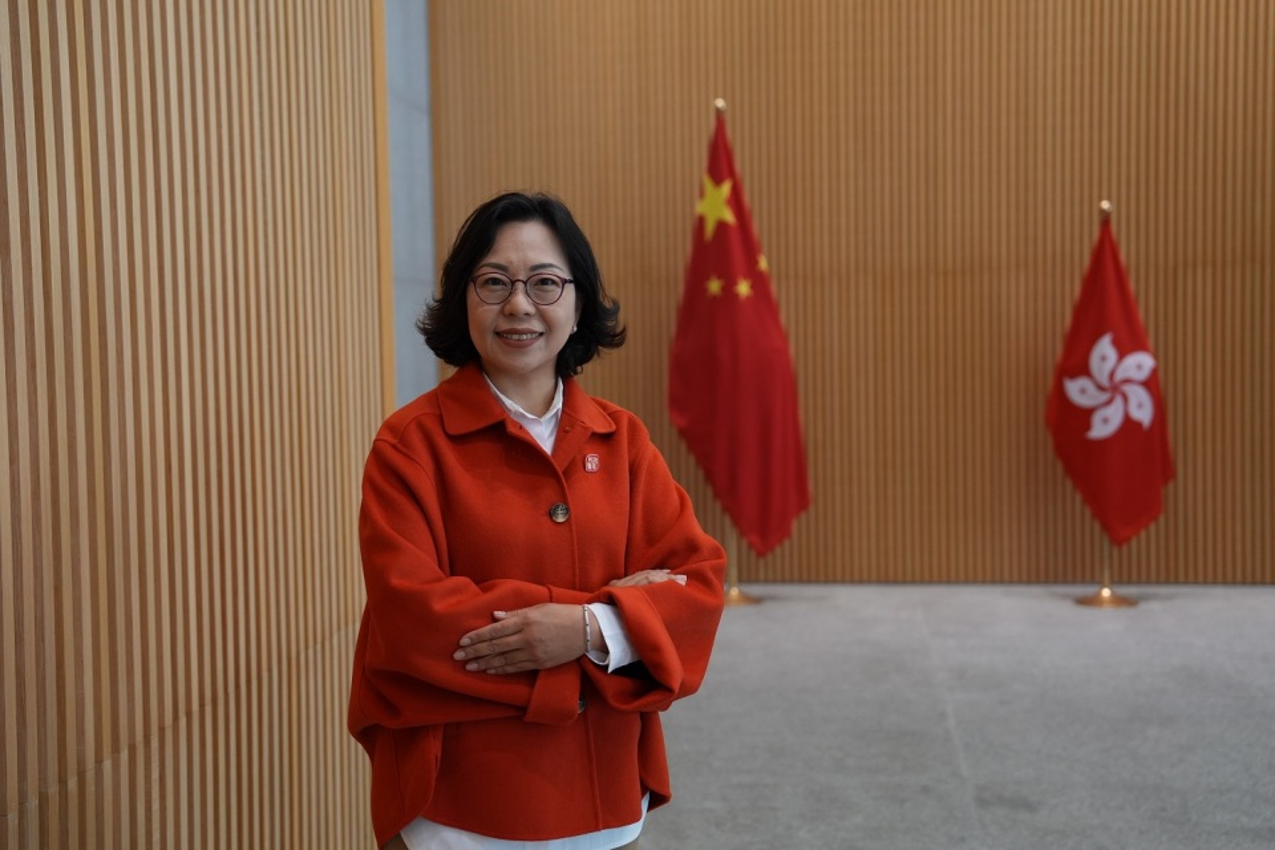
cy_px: 425
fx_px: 1558
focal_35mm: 44
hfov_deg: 44.5
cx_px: 638
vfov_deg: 30.5
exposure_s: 1/160
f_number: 2.8
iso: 1250
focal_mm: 44
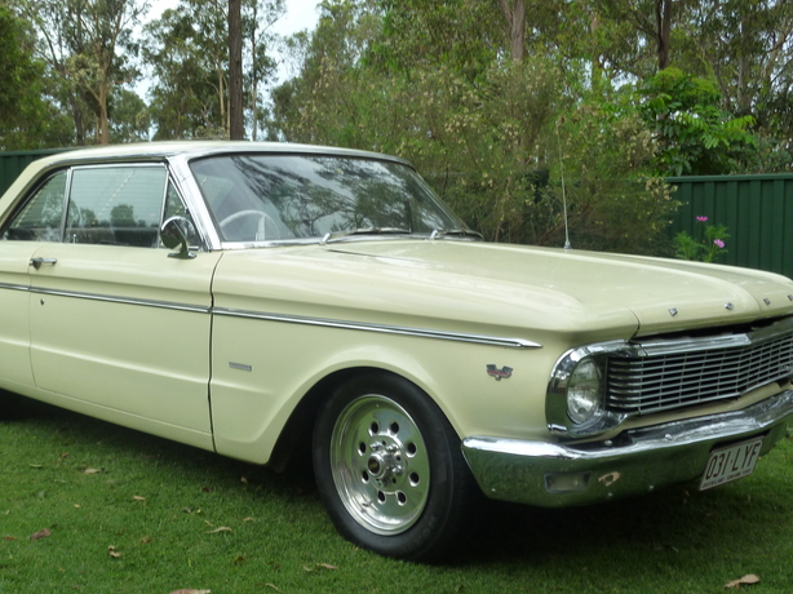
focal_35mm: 43
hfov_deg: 43.6
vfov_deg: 33.5
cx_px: 313
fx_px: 985
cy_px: 334
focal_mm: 5.9
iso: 125
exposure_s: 1/100
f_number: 3.7
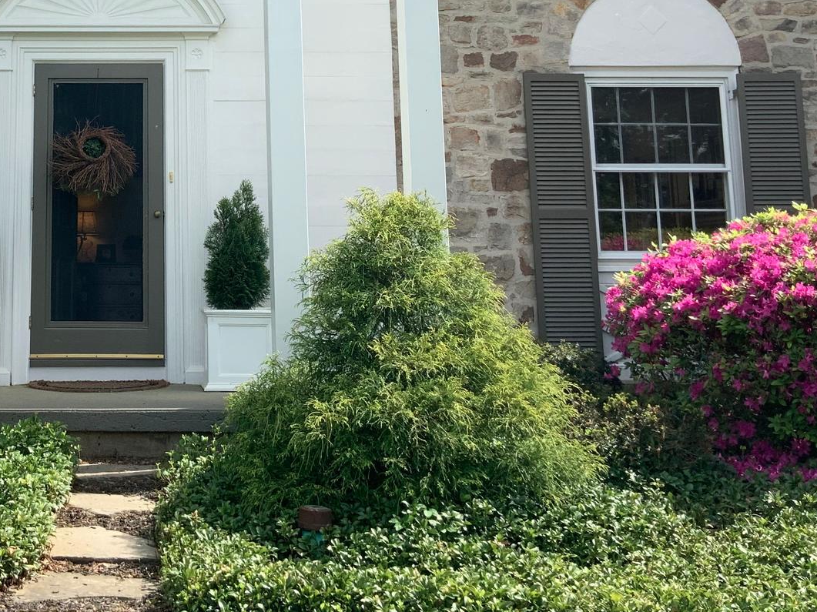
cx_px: 130
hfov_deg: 33.1
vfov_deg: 25.2
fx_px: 1321
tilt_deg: +9.3
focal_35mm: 56
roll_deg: +1.5
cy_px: 47
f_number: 1.8
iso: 16
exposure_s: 1/944
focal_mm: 3
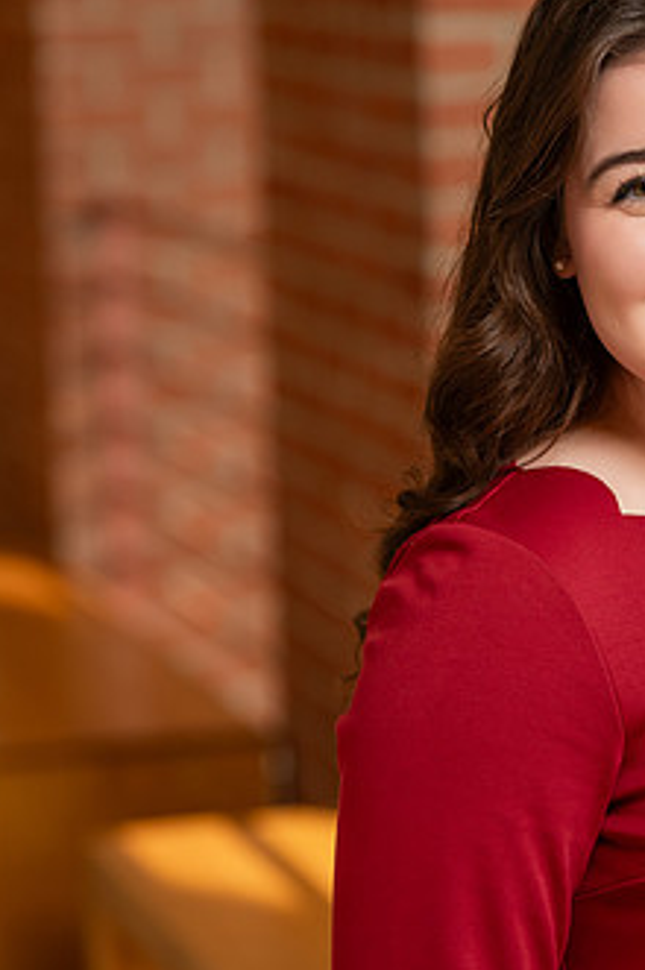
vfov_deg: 11.5
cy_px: 438
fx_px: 4820
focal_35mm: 179
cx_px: 557
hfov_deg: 7.6
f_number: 3.2
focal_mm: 102
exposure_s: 1/250
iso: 320
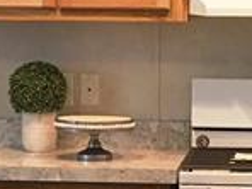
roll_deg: +0.4
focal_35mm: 200
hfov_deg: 9.9
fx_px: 1456
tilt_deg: -8.2
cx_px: 143
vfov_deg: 7.4
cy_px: 169
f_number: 2.2
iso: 100
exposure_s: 1/30
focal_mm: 4.15
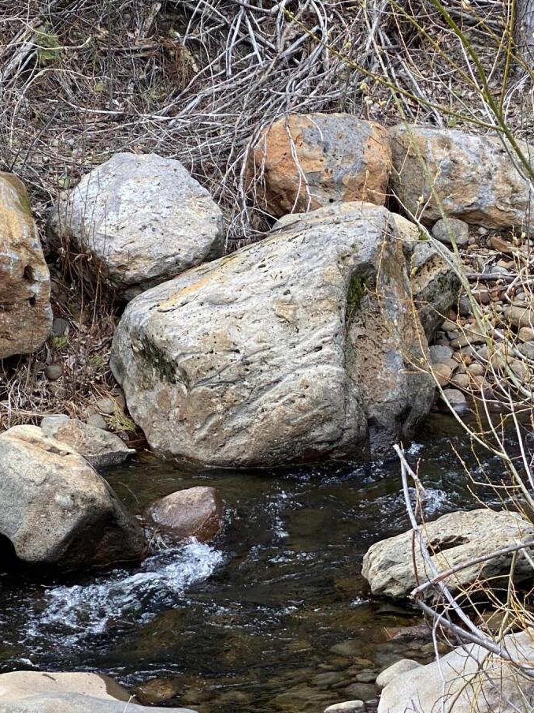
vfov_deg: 17.1
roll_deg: -1.0
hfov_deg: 12.8
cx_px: 410
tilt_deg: -11.7
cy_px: 408
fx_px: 2365
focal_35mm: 115
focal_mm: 6
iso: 20
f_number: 2
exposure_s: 1/122
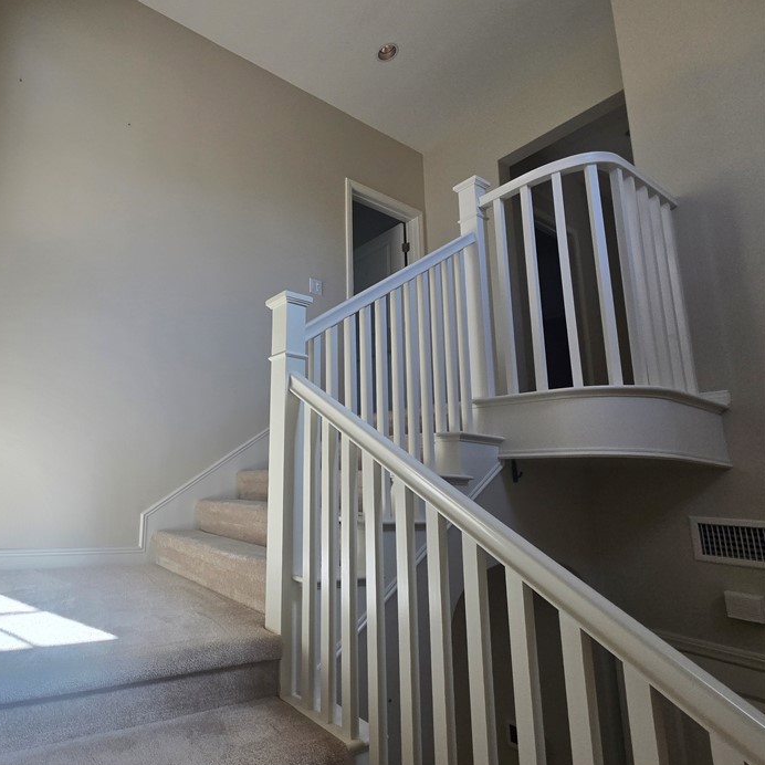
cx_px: 202
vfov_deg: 84.0
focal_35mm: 17
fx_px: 425
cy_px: 388
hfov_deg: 78.4
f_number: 2.2
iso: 160
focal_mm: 2.2
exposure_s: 1/359
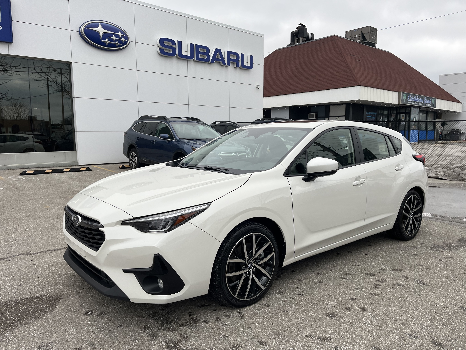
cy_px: 175
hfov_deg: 67.3
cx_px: 233
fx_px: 350
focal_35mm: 26
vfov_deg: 53.1
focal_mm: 5.1
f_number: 1.6
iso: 50
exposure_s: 1/384
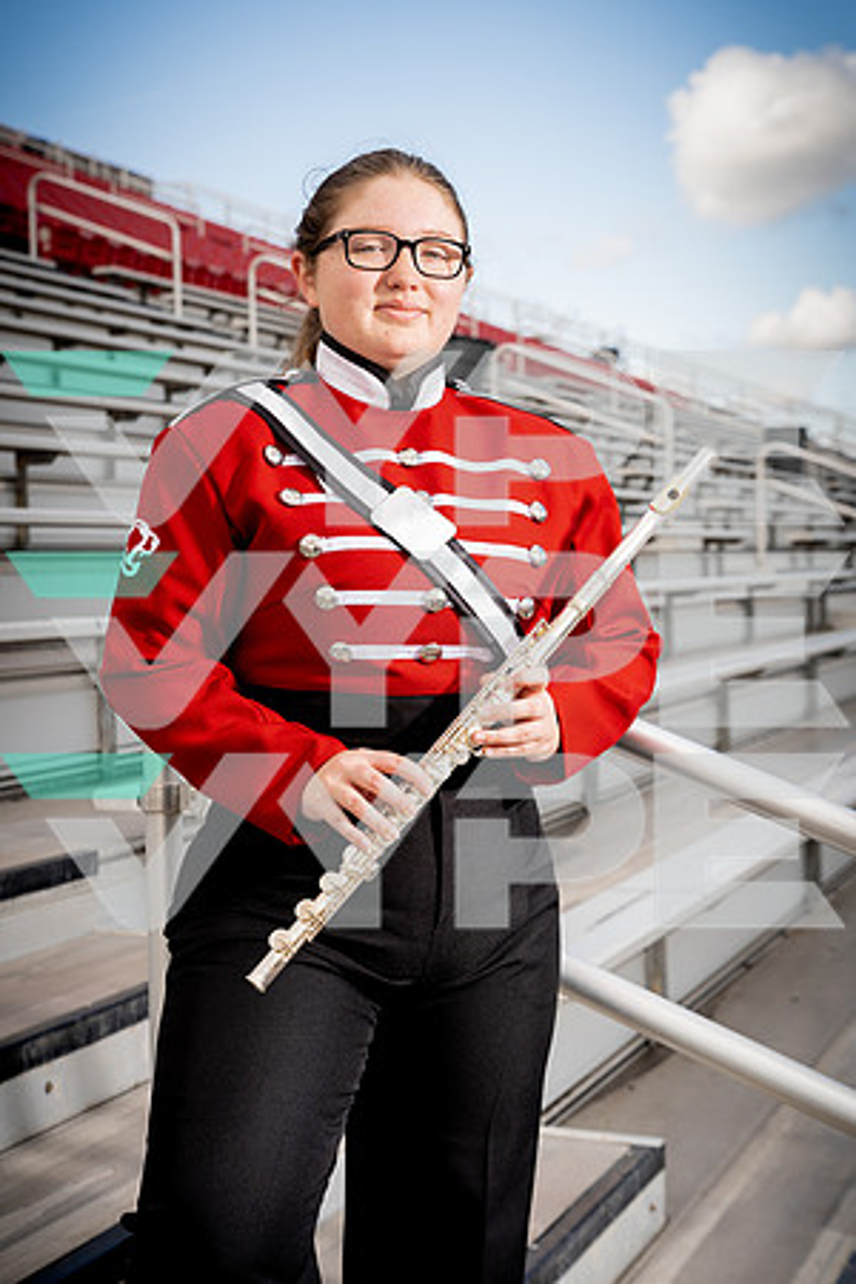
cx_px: 428
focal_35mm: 52
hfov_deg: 26.0
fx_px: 1855
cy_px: 642
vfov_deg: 38.2
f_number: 5
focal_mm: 52
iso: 100
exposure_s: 1/250
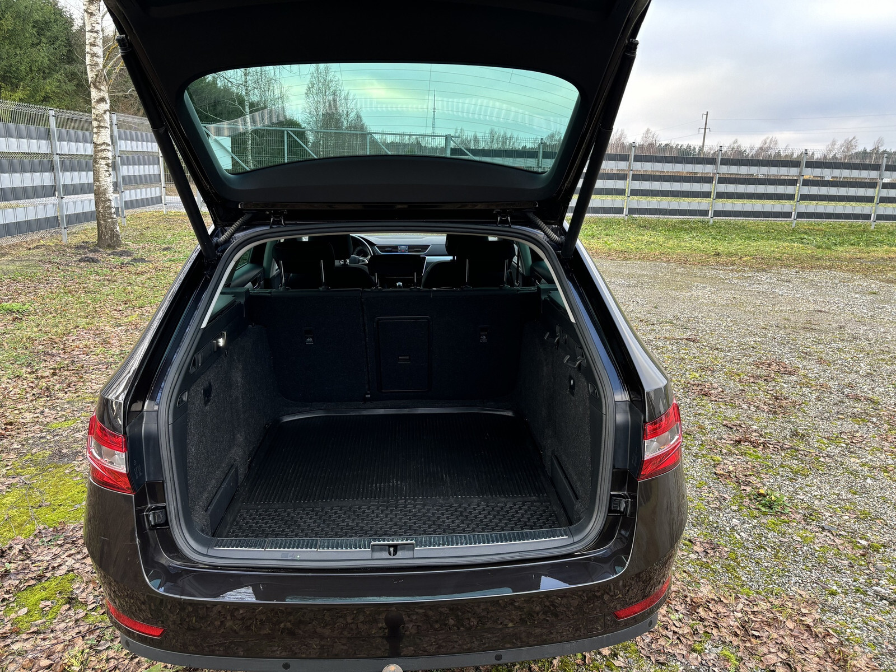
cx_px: 448
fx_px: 673
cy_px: 336
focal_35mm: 26
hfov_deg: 67.3
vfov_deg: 53.1
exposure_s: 1/121
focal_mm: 5.96
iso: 100
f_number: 1.6
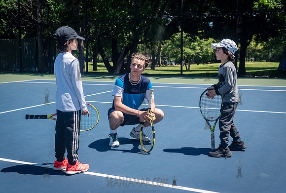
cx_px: 137
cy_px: 90
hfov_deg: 46.4
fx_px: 334
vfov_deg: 32.2
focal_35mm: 42
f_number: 4
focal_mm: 35
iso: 200
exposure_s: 1/1600
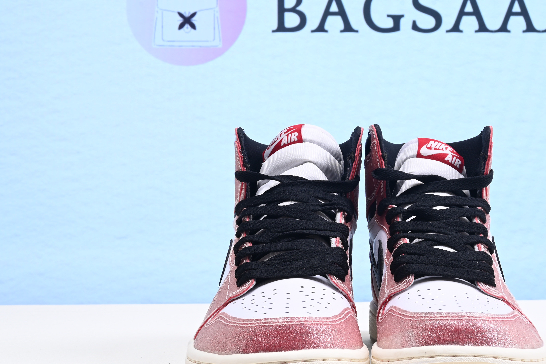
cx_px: 364
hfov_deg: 27.9
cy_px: 160
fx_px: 1092
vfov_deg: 18.9
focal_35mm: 72
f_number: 16
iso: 100
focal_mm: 39
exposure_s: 1/2
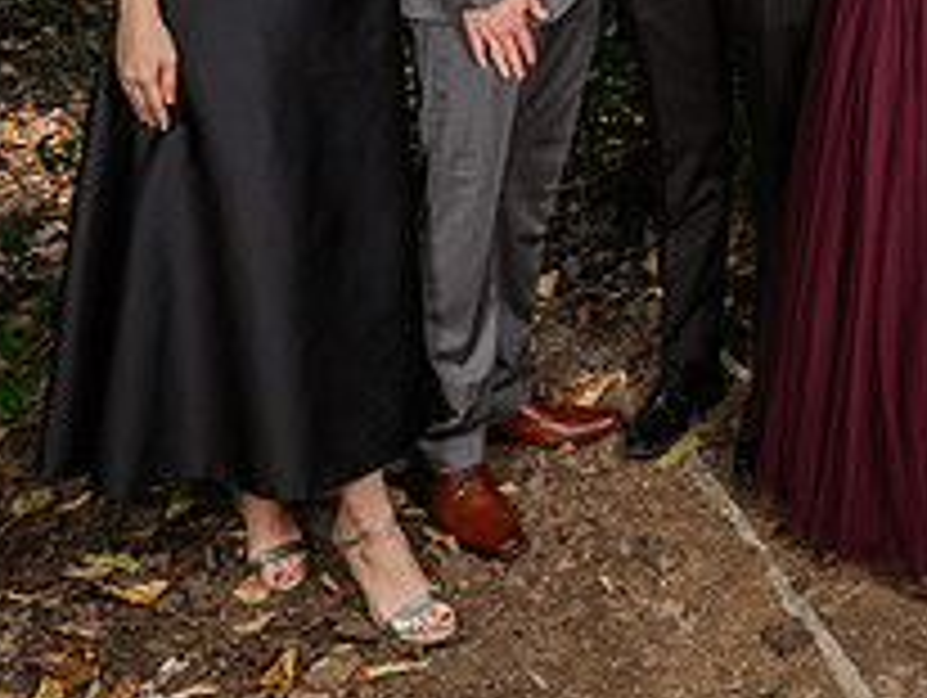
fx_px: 1743
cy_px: -180
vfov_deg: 20.8
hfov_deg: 29.6
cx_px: 601
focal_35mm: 65
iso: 1000
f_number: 9
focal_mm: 31
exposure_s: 1/100
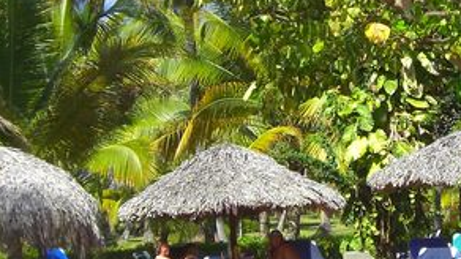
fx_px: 1772
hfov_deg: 14.7
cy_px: 60
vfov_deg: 8.3
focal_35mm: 145
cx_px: 401
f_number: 8
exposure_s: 1/160
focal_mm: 6.2
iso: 100
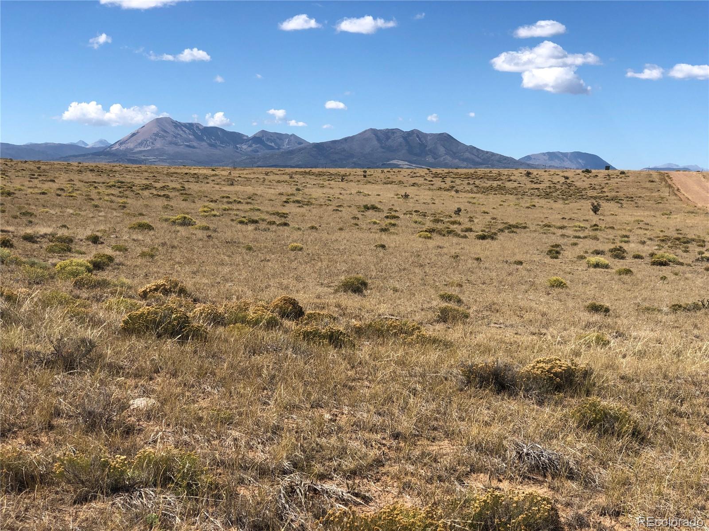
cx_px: 354
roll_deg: -1.0
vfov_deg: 25.7
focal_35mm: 57
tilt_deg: -6.6
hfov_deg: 33.8
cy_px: 266
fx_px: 1167
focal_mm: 6.6
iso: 20
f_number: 2.8
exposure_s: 1/1000
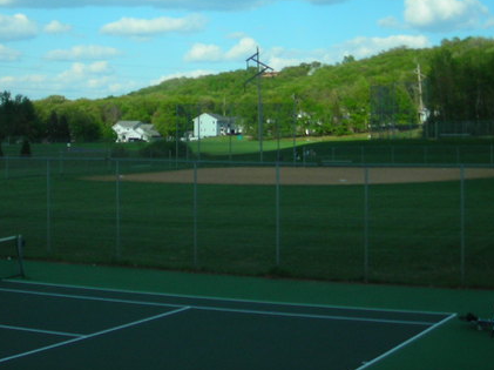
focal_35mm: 74
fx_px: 1055
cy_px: 14
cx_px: 152
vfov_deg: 19.4
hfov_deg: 26.2
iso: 50
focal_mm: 6.3
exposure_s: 1/237
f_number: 6.4
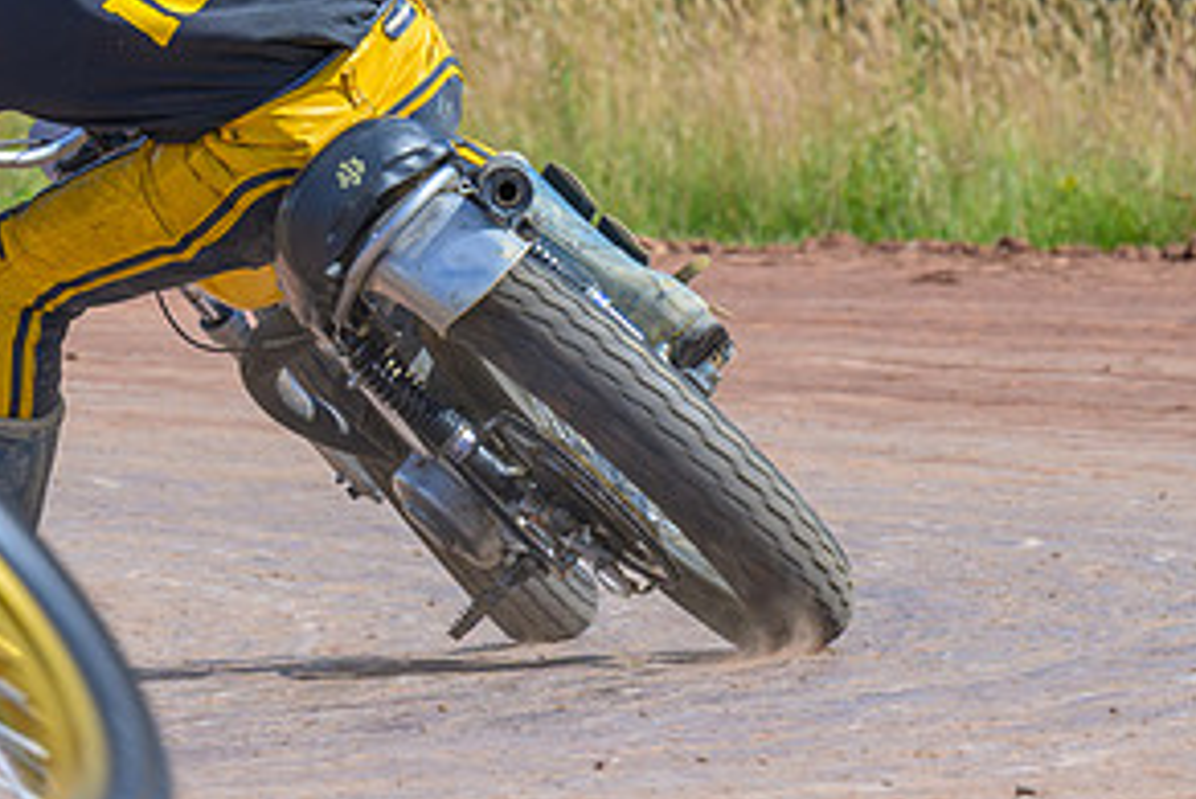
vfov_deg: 2.7
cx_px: 231
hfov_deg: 4.1
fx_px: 16652
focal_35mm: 501
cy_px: 217
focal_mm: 145
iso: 160
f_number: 7.1
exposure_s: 1/400
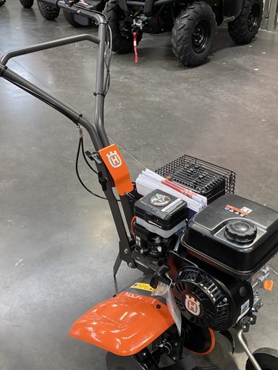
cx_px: 152
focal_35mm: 42
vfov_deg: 44.6
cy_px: 214
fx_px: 450
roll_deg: +1.8
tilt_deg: -31.1
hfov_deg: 34.3
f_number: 1.8
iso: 80
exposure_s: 1/50
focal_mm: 3.99
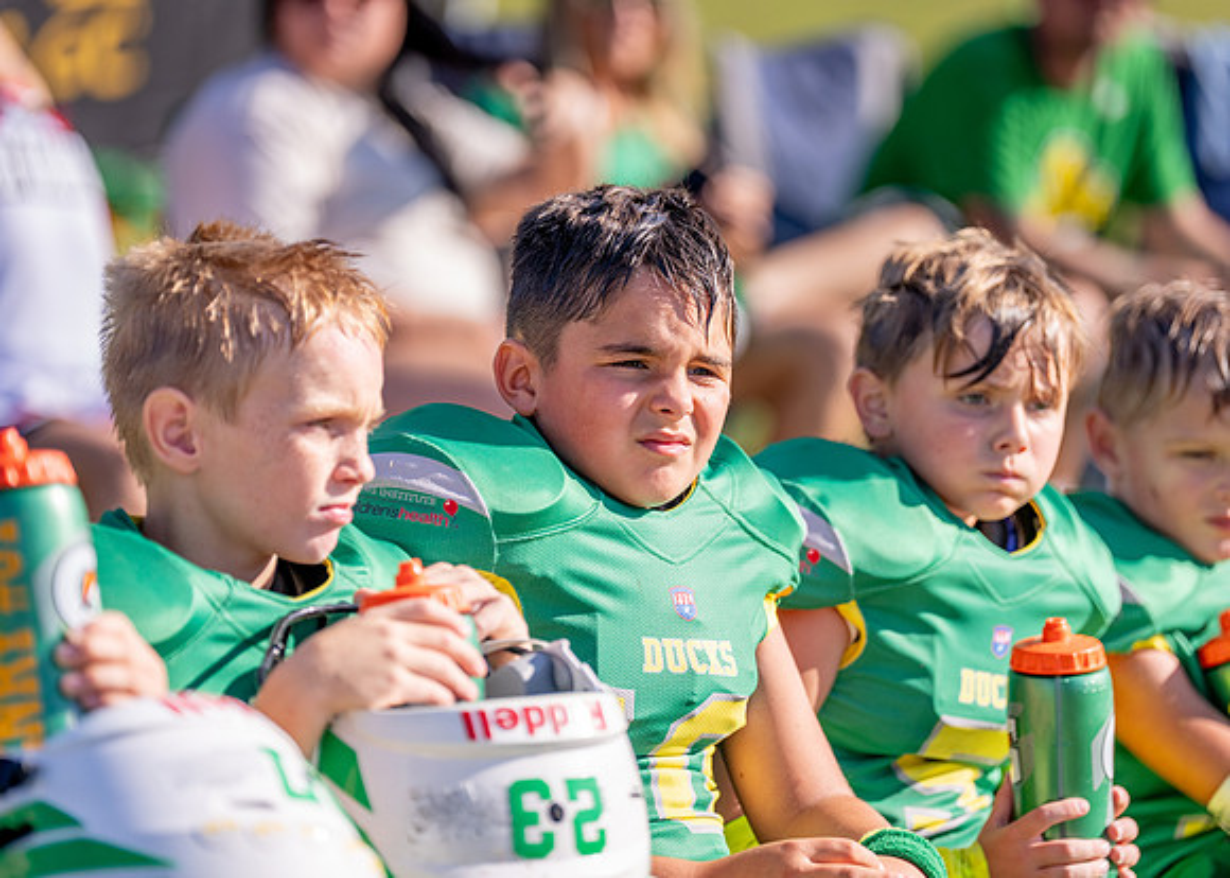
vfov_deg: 7.8
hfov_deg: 10.9
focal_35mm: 184
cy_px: 415
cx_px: 634
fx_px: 6424
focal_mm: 162
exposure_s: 1/4000
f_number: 2.8
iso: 250
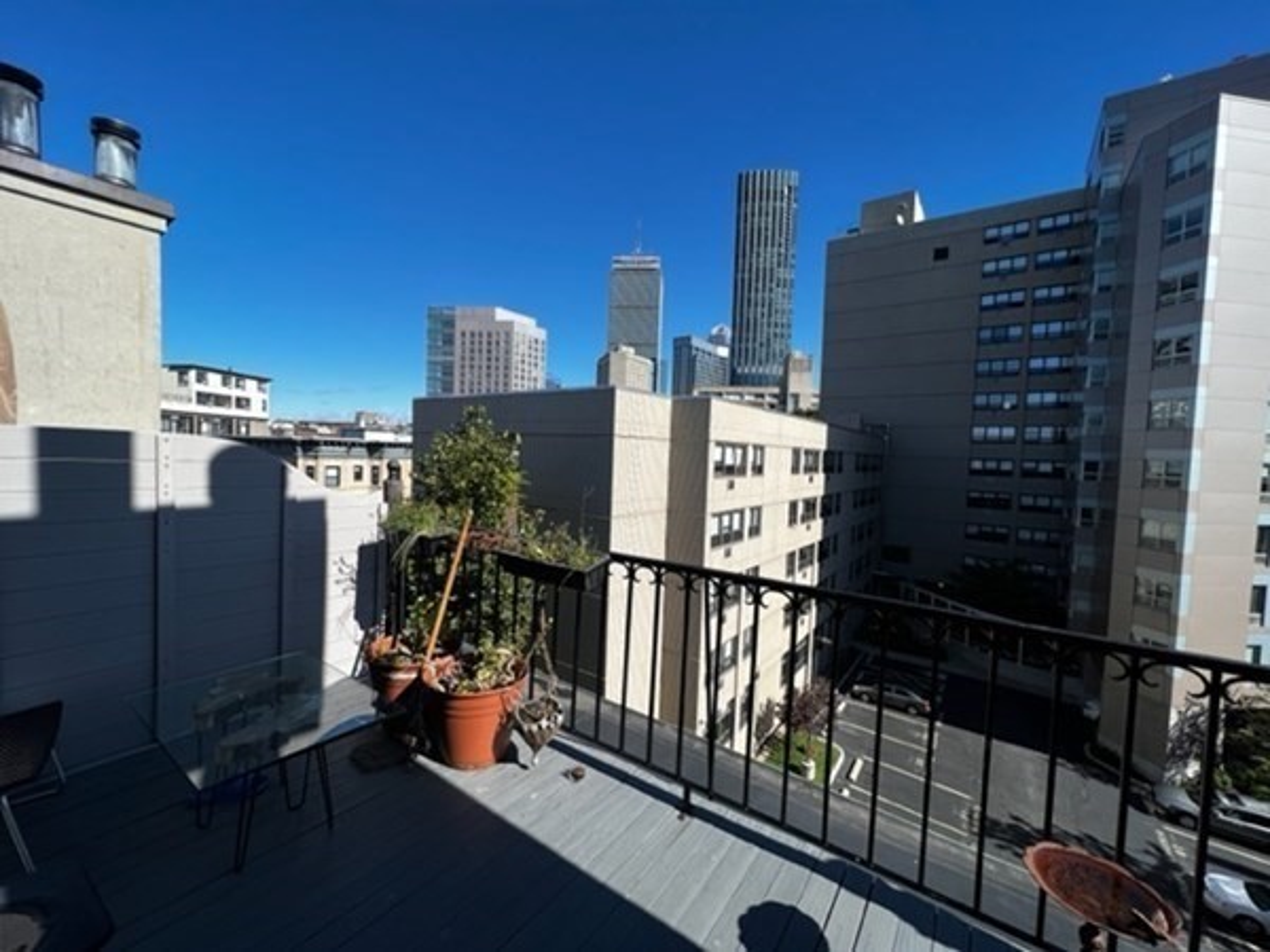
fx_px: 477
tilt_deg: -2.7
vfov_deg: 89.9
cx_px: 635
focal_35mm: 13
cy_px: 476
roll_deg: -1.0
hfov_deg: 106.2
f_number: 1.8
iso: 32
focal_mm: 1.57
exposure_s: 1/1815
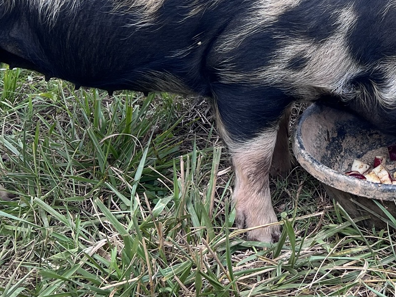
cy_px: 45
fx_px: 744
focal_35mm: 65
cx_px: 470
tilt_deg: -13.7
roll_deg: -2.1
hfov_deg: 26.6
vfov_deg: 22.2
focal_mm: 5.7
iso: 50
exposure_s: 1/846
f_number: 1.5
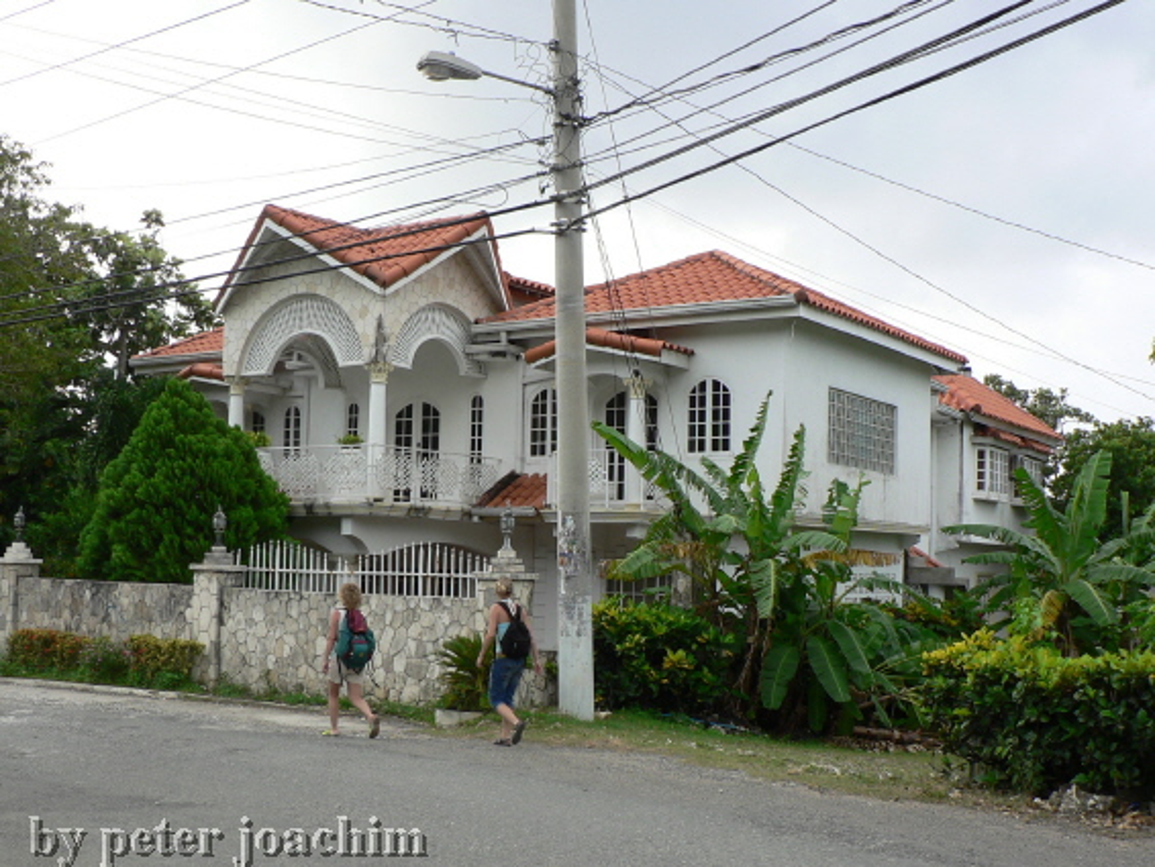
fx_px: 1168
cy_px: 434
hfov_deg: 52.6
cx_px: 578
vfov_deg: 40.7
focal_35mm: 35
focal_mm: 6
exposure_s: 1/125
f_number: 4
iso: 64
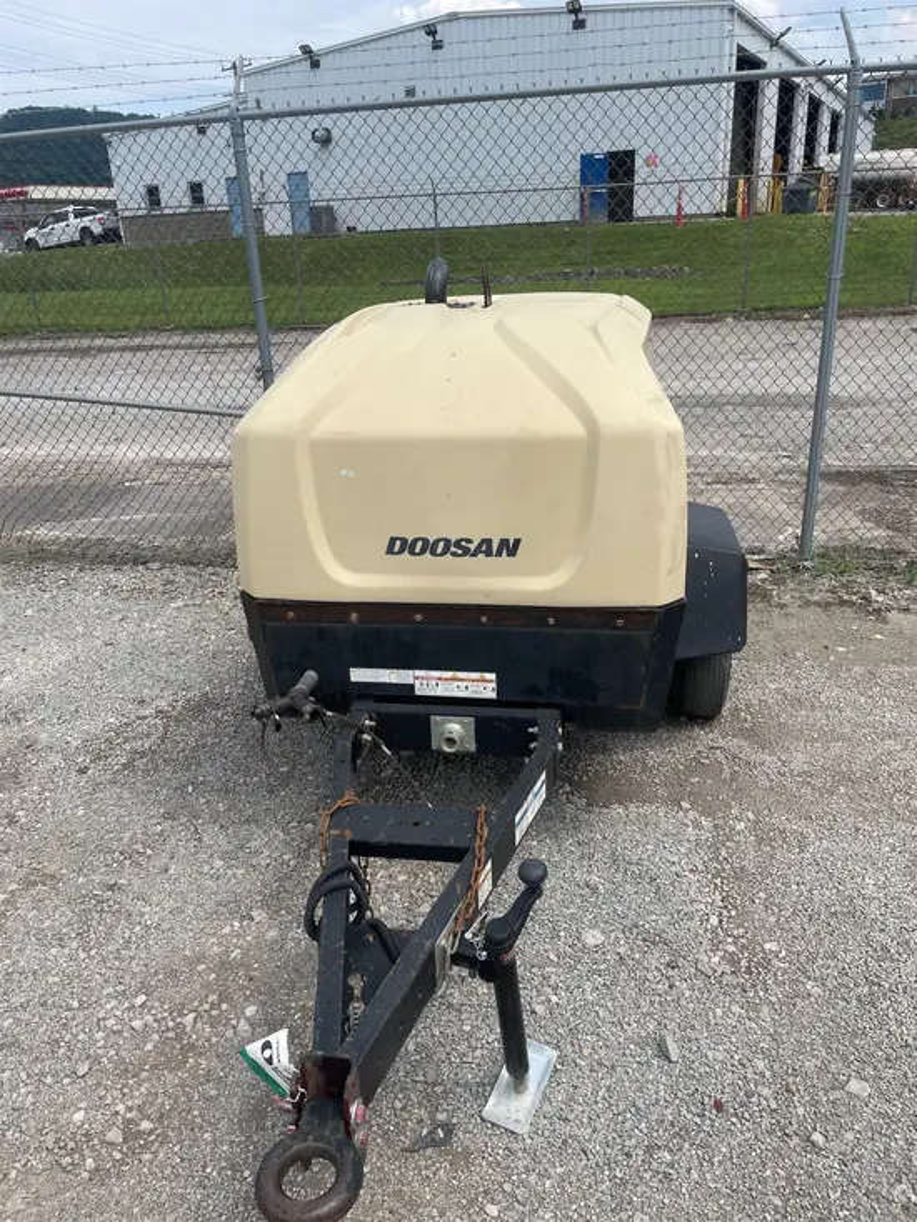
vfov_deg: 67.3
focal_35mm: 26
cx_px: 458
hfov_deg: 53.1
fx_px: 918
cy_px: 611
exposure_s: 1/2882
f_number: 1.6
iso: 32
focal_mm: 4.2
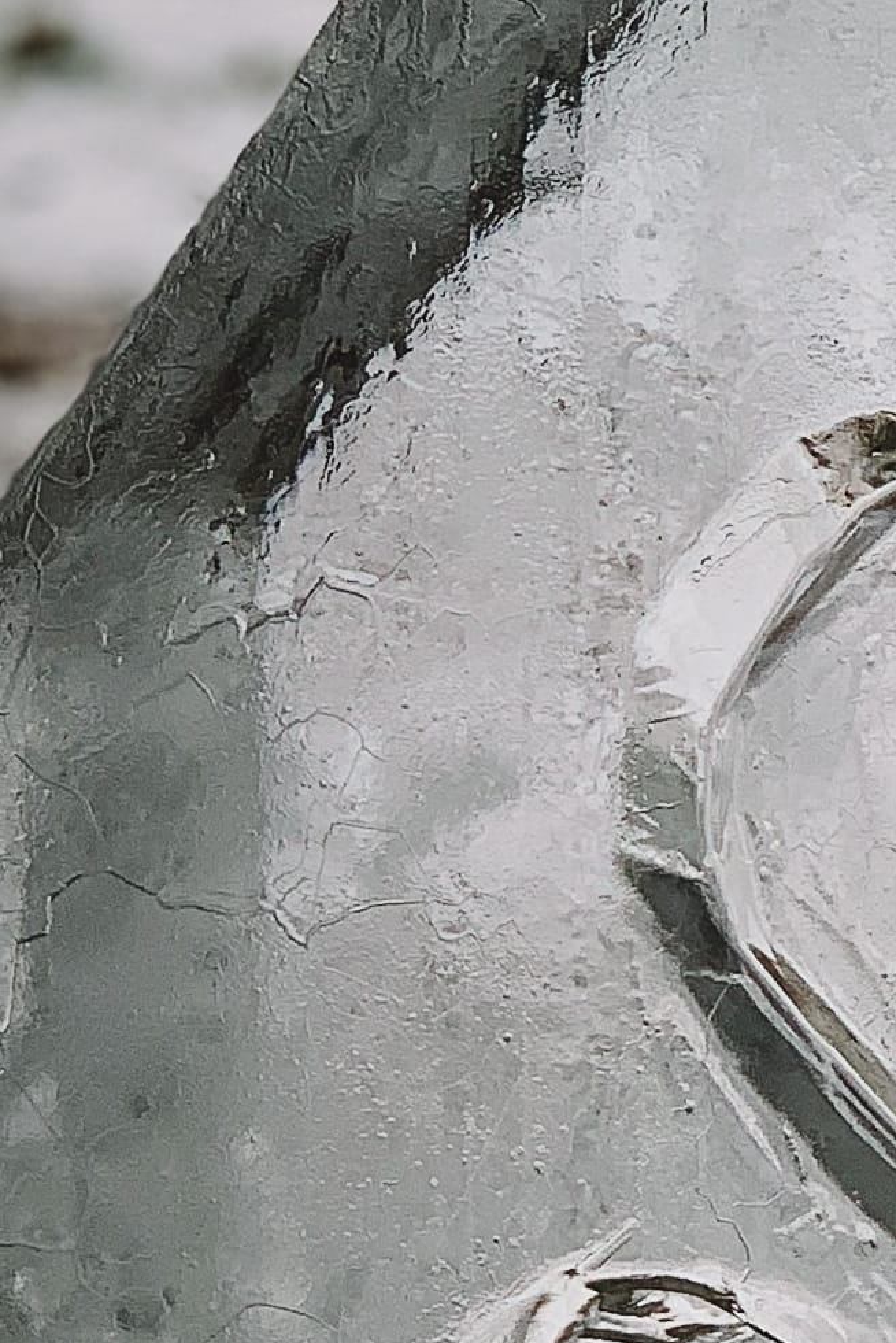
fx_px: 7610
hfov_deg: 6.6
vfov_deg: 10.0
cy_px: 1128
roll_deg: +0.5
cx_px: 1548
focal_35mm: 204
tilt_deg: -13.8
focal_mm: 6
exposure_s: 1/122
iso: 32
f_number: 2.4
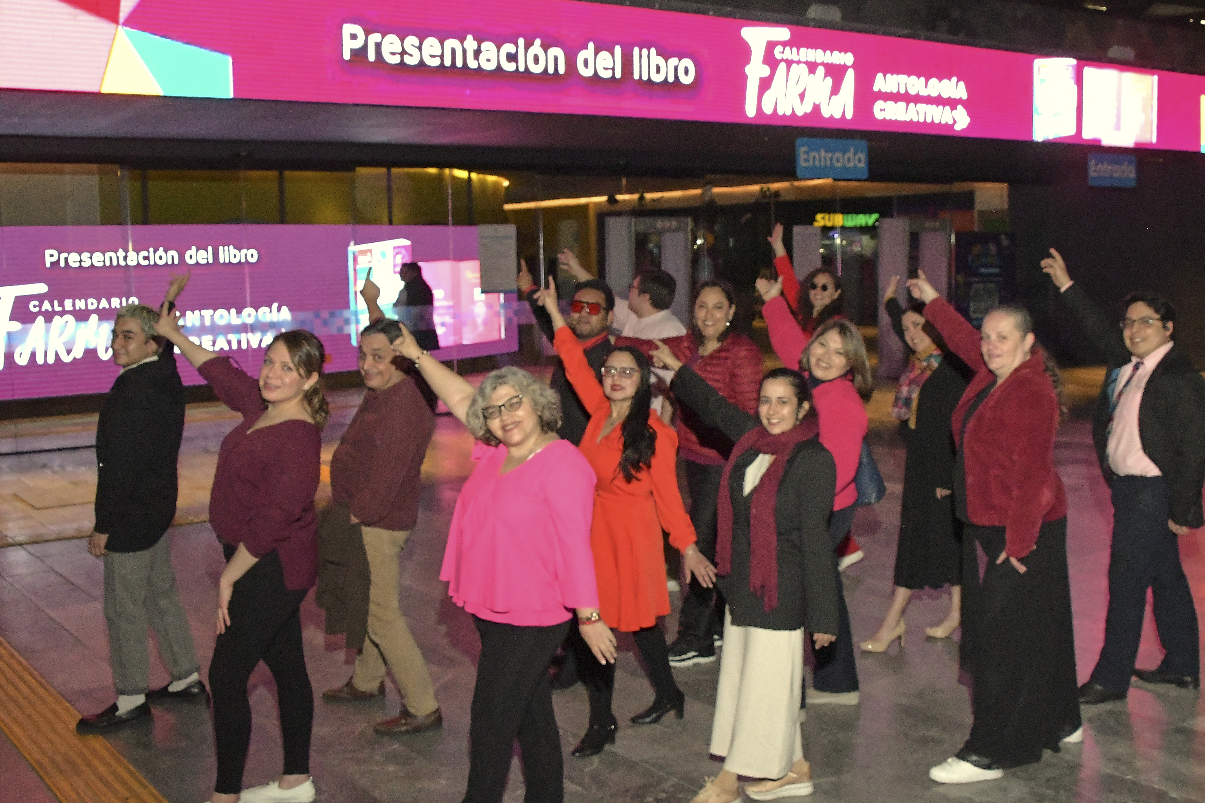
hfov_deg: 45.3
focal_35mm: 43
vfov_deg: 31.2
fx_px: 1439
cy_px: 391
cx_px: 689
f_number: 8
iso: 5000
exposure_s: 1/250
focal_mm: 22
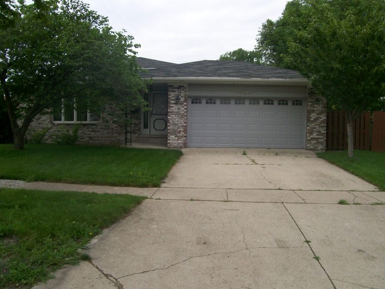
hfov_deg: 51.4
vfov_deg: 39.7
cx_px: 192
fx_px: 400
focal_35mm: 36
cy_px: 144
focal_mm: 6
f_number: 4.8
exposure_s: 1/391
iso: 80
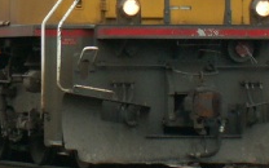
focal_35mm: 396
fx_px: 2903
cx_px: -9
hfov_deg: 5.3
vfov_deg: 3.3
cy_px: -12
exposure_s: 1/250
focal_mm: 12.62
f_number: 4
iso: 50
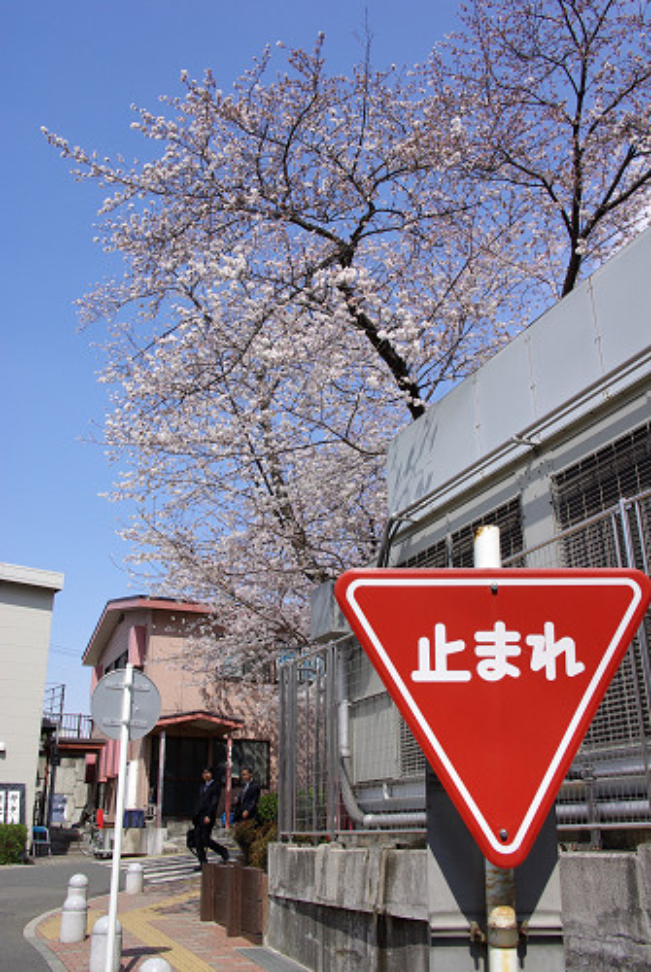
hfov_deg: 41.8
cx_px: 326
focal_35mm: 32
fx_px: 851
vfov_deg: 59.4
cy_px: 486
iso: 100
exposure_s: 1/200
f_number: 8
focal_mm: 21
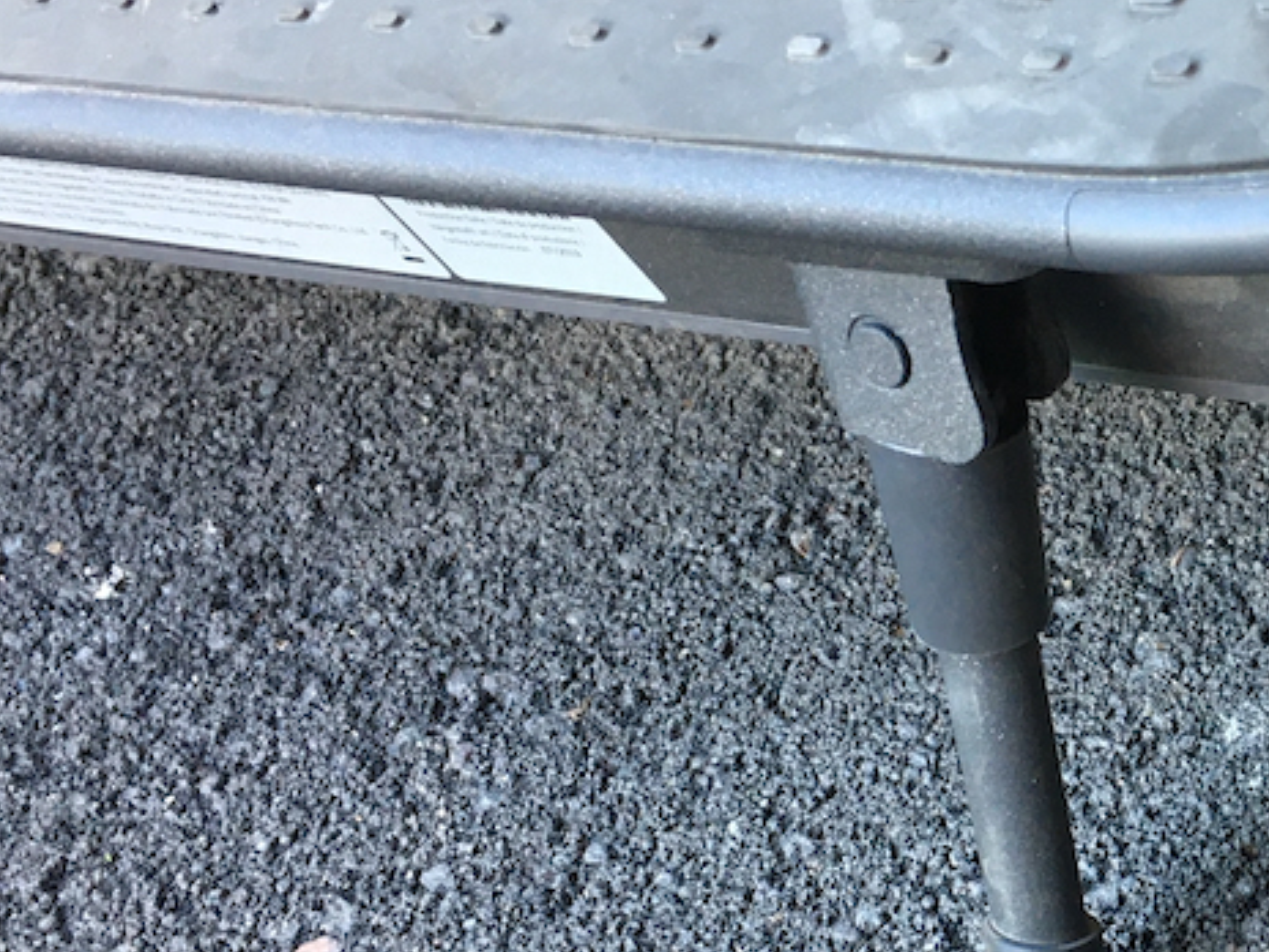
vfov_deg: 18.4
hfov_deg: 22.9
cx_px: 1414
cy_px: 665
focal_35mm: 80
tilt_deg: -46.6
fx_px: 2933
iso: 80
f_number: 2.2
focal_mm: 4.15
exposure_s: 1/33
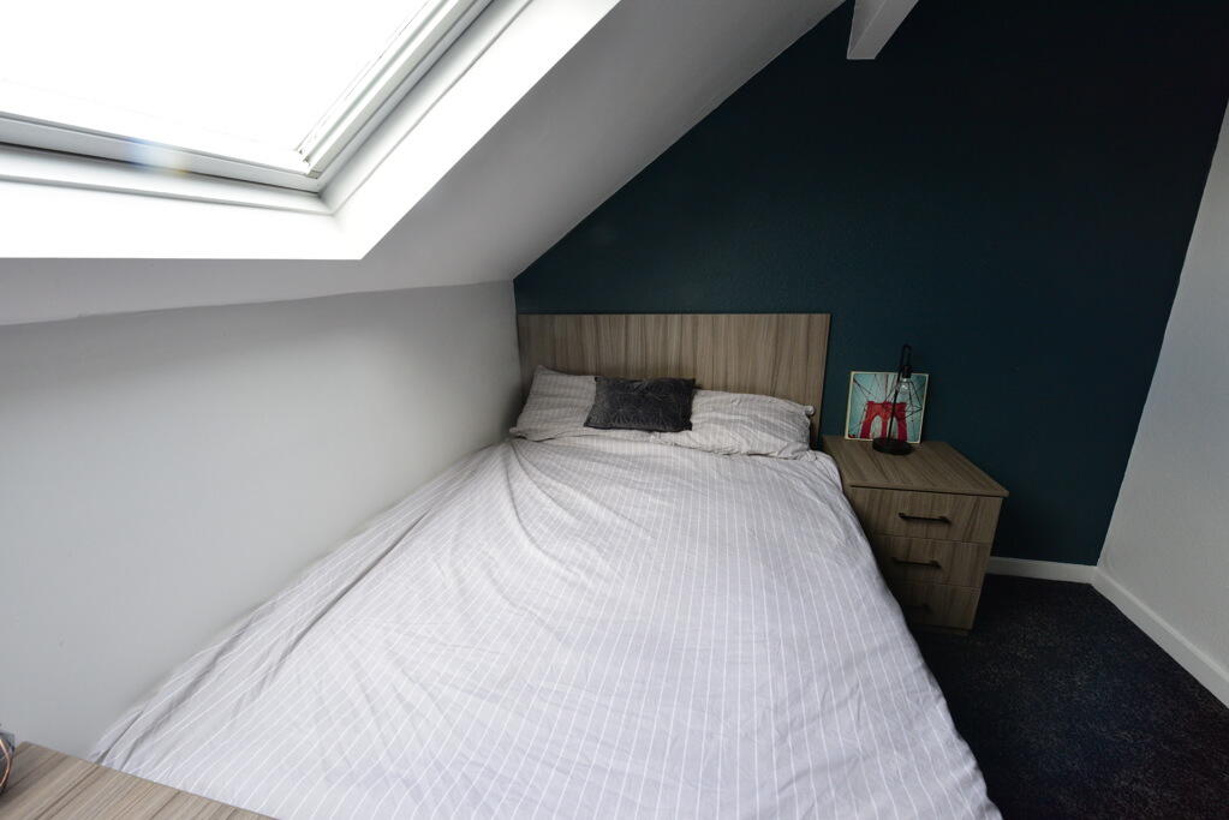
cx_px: 614
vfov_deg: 81.3
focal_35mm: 14
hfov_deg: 104.2
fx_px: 478
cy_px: 410
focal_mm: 14
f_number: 10
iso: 2000
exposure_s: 1/160
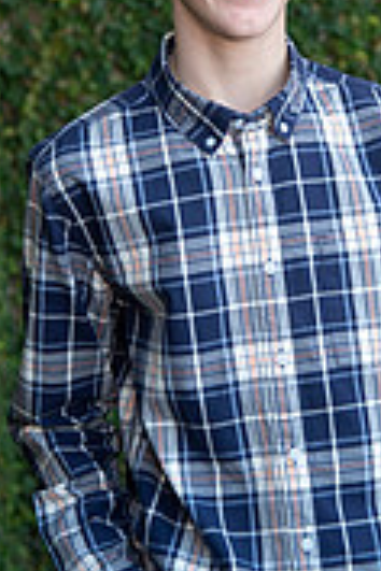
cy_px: 161
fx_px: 2826
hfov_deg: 7.7
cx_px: 307
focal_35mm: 178
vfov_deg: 11.5
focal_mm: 70
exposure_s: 1/320
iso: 640
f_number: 4
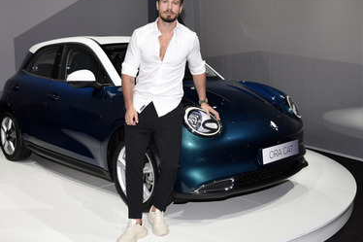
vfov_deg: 32.6
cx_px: 171
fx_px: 413
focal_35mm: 41
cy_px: 108
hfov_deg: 47.4
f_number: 6.3
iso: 400
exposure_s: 1/125
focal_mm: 34
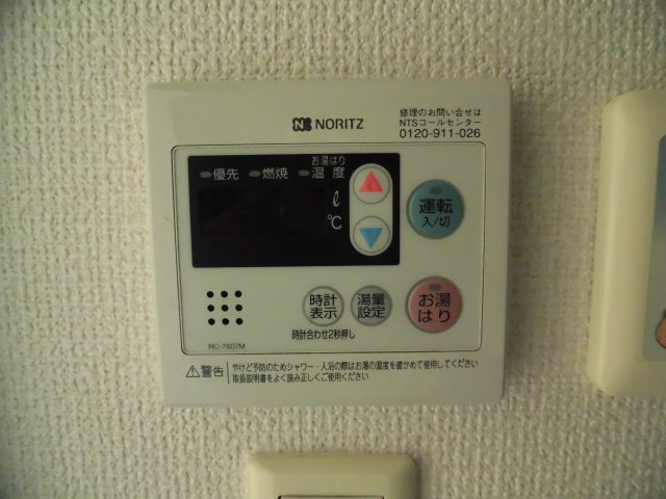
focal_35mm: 24
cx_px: 333
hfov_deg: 71.6
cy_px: 250
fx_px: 462
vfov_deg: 56.8
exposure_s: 1/100
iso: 800
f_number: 3.1
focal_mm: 4.3
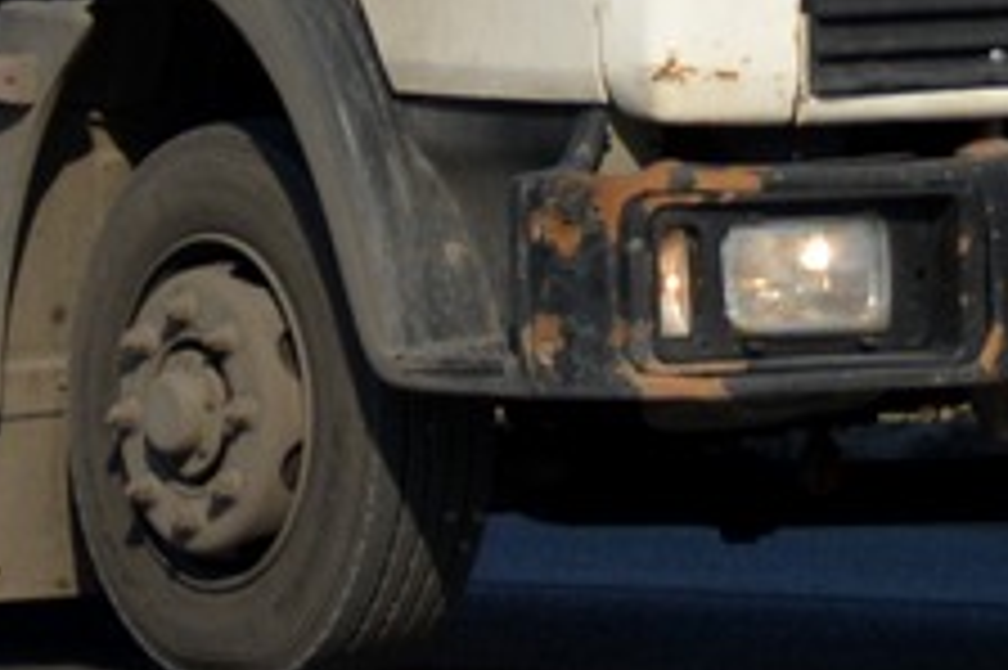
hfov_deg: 2.0
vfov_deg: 1.3
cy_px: -877
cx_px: 288
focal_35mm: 1044
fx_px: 29210
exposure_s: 1/2000
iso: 400
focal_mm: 130
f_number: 7.1
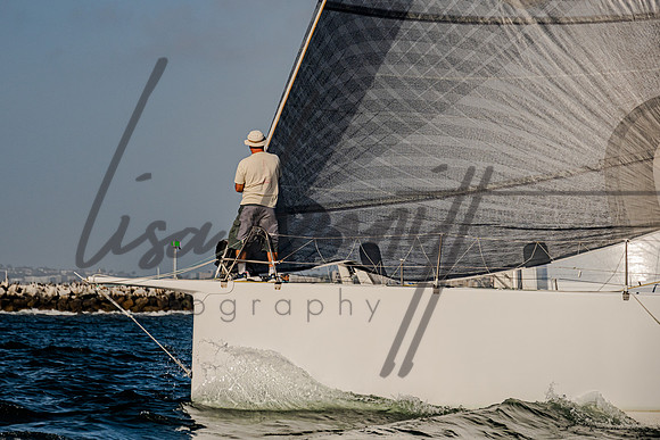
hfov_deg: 11.6
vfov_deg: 7.7
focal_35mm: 178
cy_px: 206
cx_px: 268
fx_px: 3256
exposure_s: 1/2500
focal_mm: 145
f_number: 6.3
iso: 400
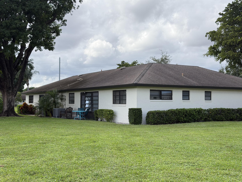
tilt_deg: +1.6
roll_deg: -0.3
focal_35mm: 48
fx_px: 336
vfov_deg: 30.3
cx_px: 121
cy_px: 91
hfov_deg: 39.7
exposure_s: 1/2865
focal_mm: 6.76
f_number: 1.78
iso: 100
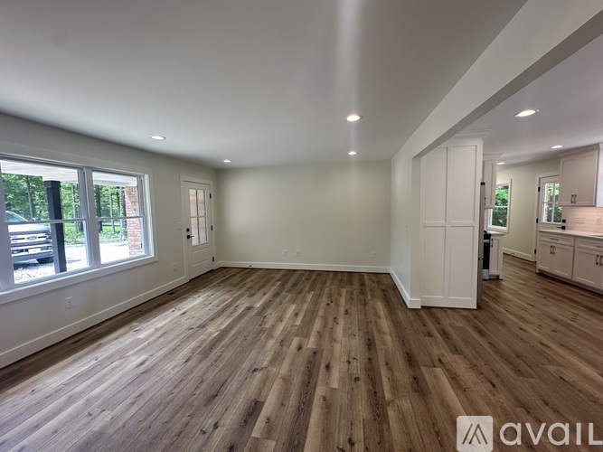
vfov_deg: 85.7
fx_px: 244
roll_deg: +1.5
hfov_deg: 102.1
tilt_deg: -3.1
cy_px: 226
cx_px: 302
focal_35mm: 14
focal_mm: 2.22
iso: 64
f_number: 2.2
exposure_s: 1/120
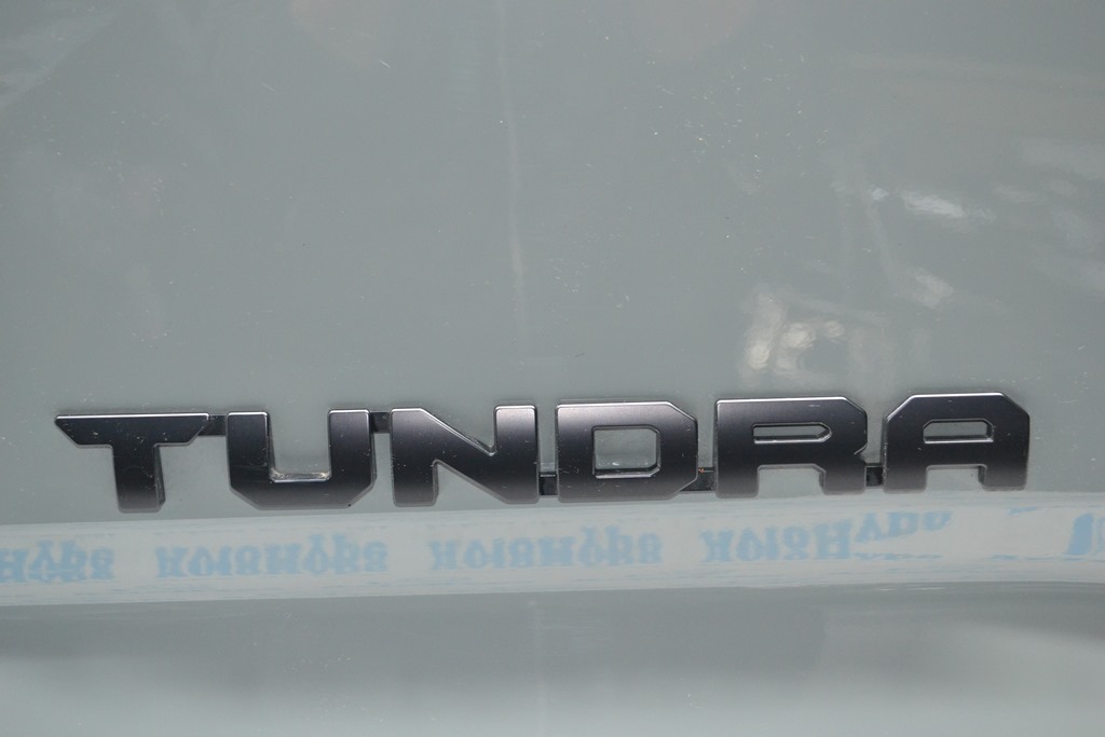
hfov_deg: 37.8
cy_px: 368
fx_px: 1612
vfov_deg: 25.8
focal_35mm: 52
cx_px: 552
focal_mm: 35
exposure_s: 1/60
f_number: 5
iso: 1600
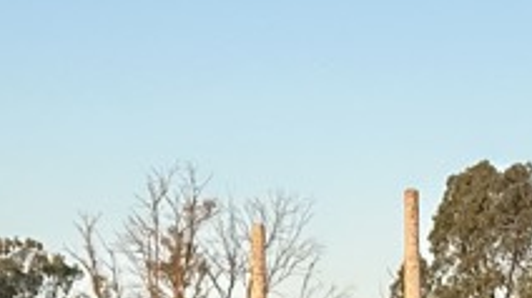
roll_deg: -1.1
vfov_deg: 5.8
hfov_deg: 10.9
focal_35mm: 197
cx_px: 394
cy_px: 796
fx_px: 2778
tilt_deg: -5.2
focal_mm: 6.86
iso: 80
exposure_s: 1/1095
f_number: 1.78
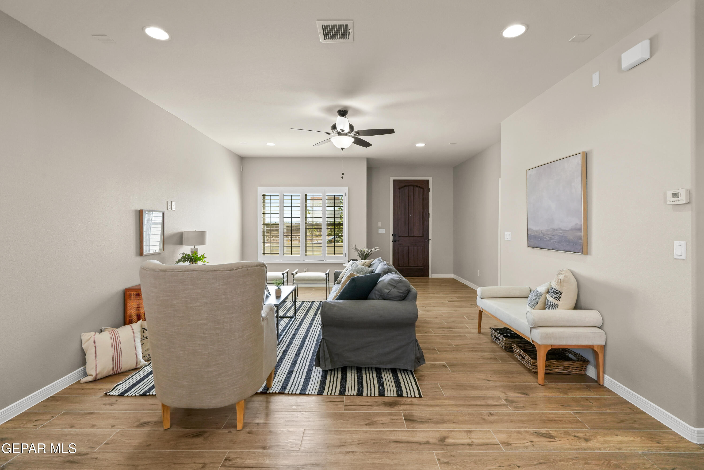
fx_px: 313
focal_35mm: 16
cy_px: 235
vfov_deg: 73.7
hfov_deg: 96.7
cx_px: 352
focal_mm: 16
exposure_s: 1/20
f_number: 10
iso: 1250
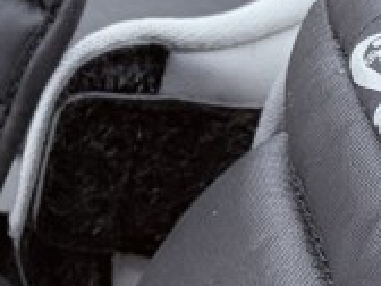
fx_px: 1343
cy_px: 152
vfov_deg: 12.1
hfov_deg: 16.1
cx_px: 232
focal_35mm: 122
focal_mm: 6.76
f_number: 1.78
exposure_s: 1/509
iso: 64
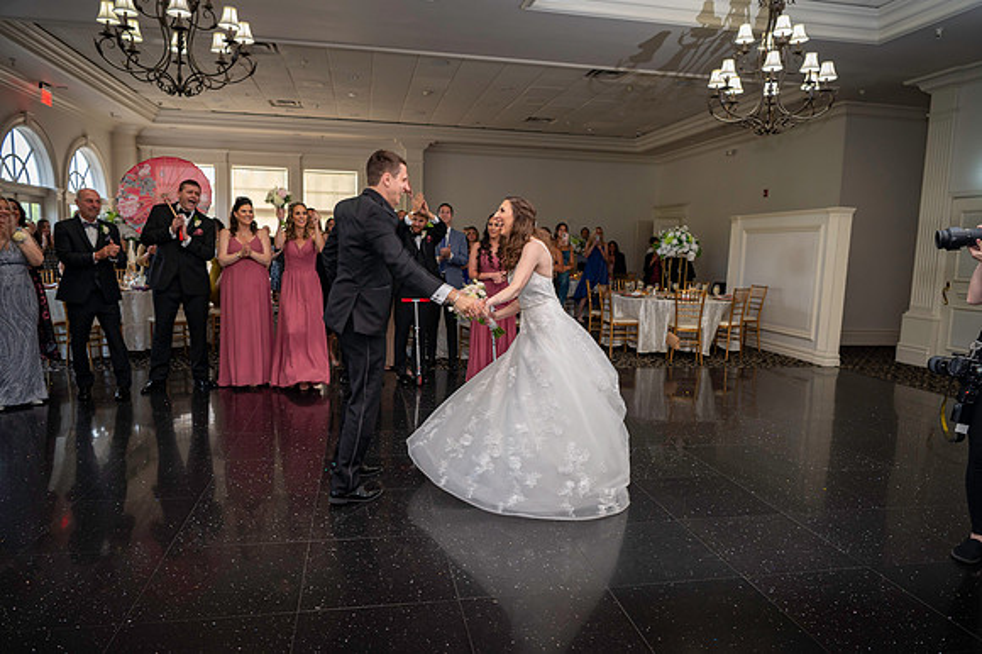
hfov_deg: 73.8
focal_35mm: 24
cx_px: 491
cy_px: 327
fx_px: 654
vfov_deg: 53.1
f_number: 3.5
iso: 800
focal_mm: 24
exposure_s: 1/100
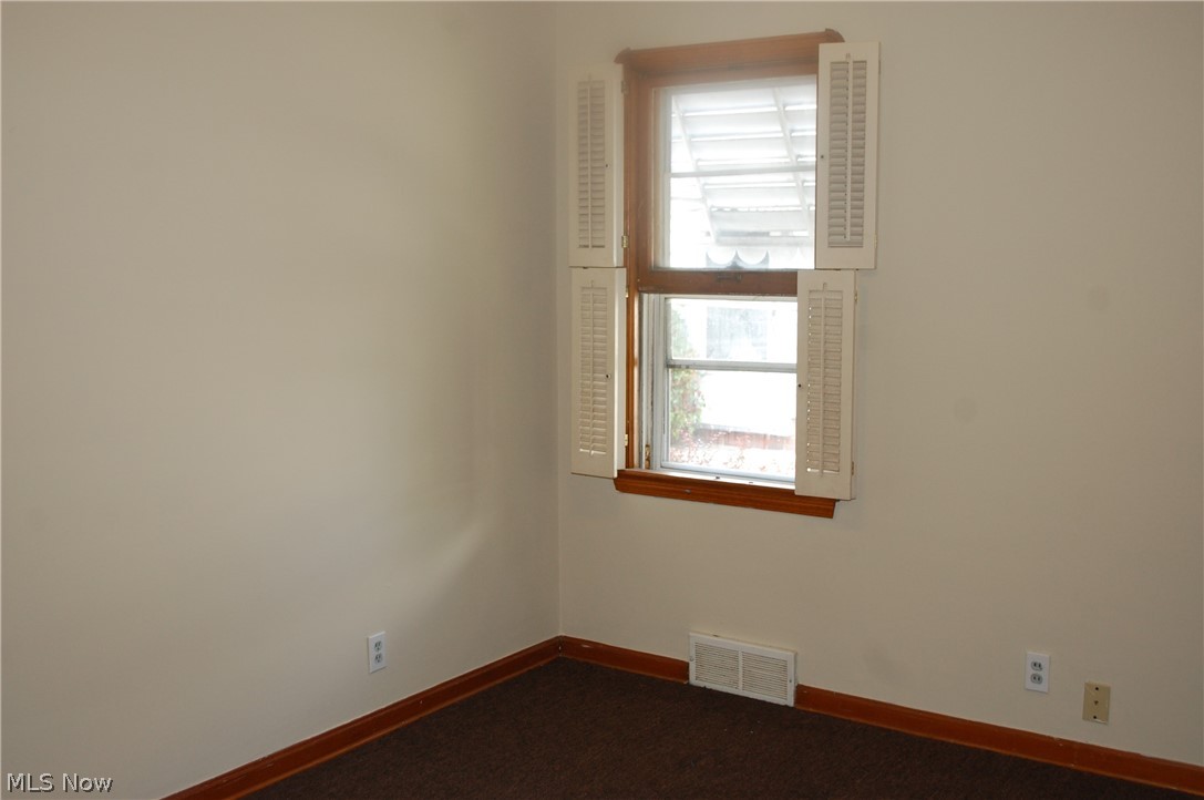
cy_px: 400
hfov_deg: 49.6
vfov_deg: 34.1
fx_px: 1303
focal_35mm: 39
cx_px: 602
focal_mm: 26
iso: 400
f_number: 4.2
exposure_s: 1/60
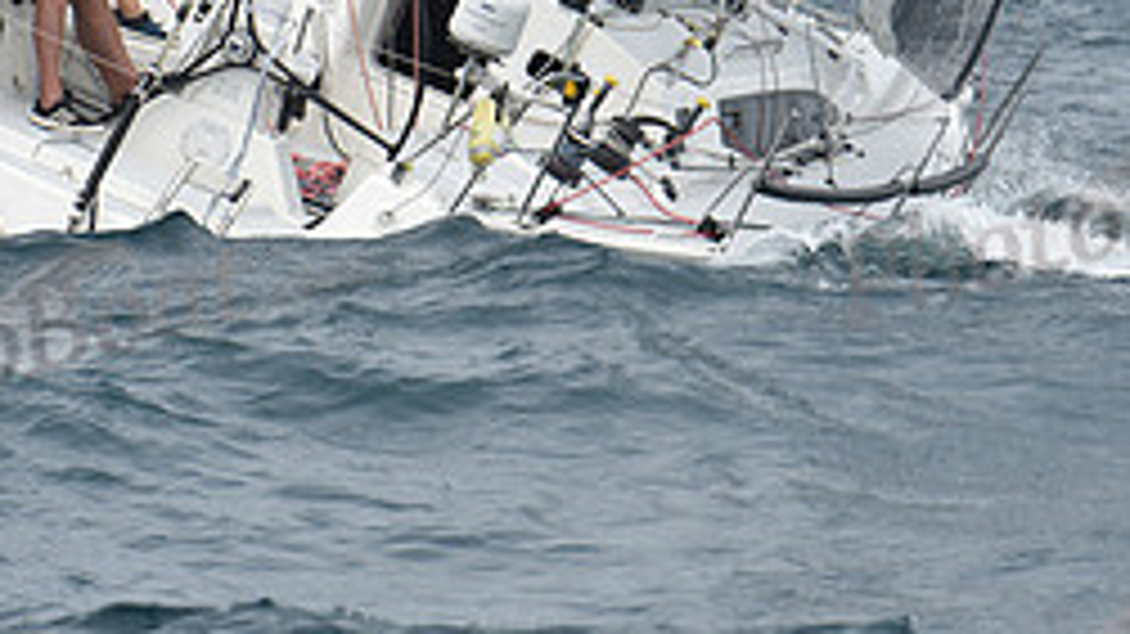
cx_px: 606
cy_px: 40
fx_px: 14527
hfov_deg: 4.5
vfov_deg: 2.5
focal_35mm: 485
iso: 250
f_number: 10
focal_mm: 200
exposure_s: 1/800
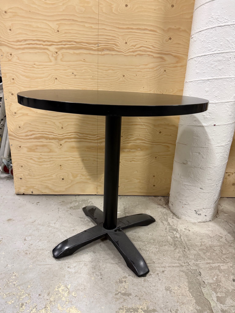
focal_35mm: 24
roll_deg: -3.4
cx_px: 118
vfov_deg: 71.6
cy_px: 156
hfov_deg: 56.8
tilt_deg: -16.8
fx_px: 217
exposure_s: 1/50
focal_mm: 6.76
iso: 250
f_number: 1.78
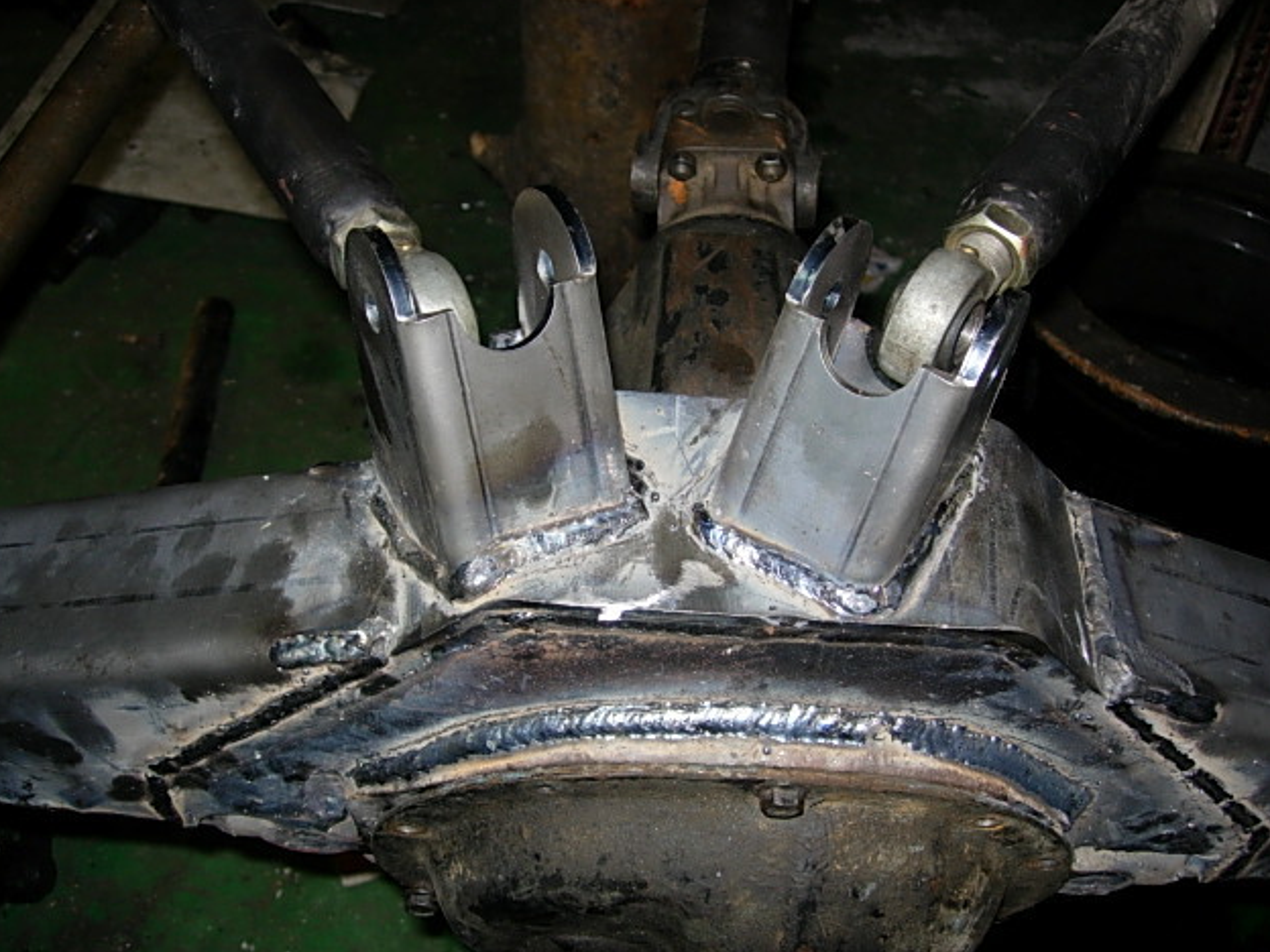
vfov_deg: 36.8
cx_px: 645
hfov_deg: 47.9
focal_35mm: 39
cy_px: 480
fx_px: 1431
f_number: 2.8
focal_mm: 7.8
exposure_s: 1/64
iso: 79
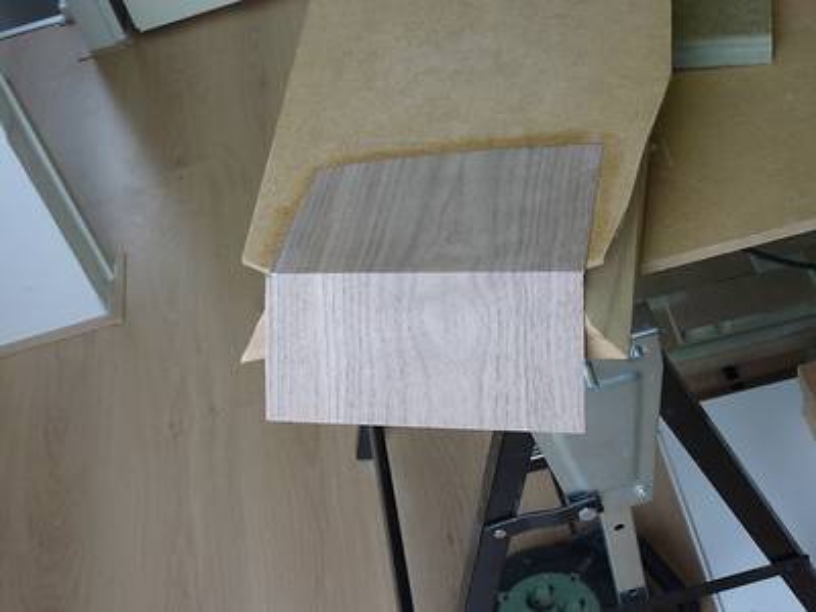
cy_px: 306
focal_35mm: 48
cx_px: 408
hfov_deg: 39.7
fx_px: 1131
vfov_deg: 30.3
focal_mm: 7.9
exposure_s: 1/30
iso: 100
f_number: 3.8
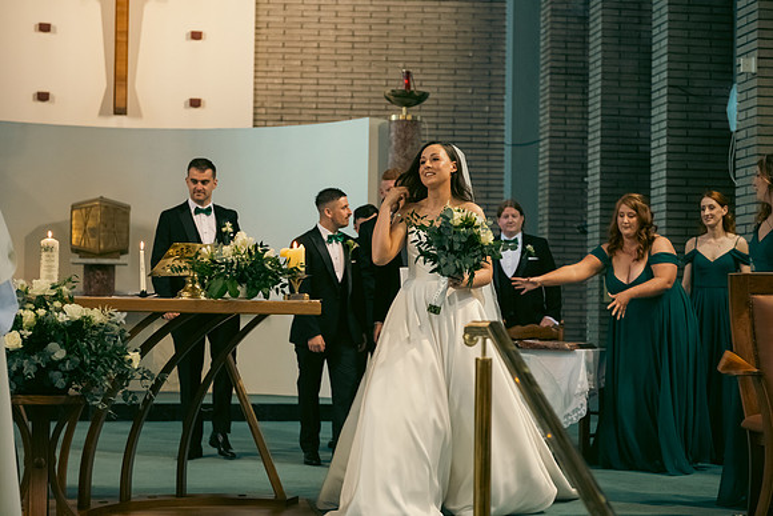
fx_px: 1503
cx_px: 386
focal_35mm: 70
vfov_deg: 19.5
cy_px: 258
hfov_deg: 28.8
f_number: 3.5
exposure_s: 1/160
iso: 1000
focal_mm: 70
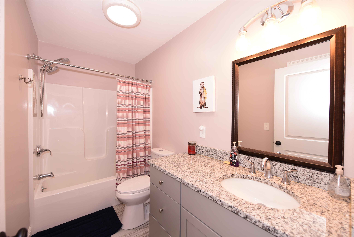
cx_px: 177
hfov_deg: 104.2
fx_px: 138
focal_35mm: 14
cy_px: 118
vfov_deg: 81.2
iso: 250
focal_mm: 14
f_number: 4.5
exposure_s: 1/60
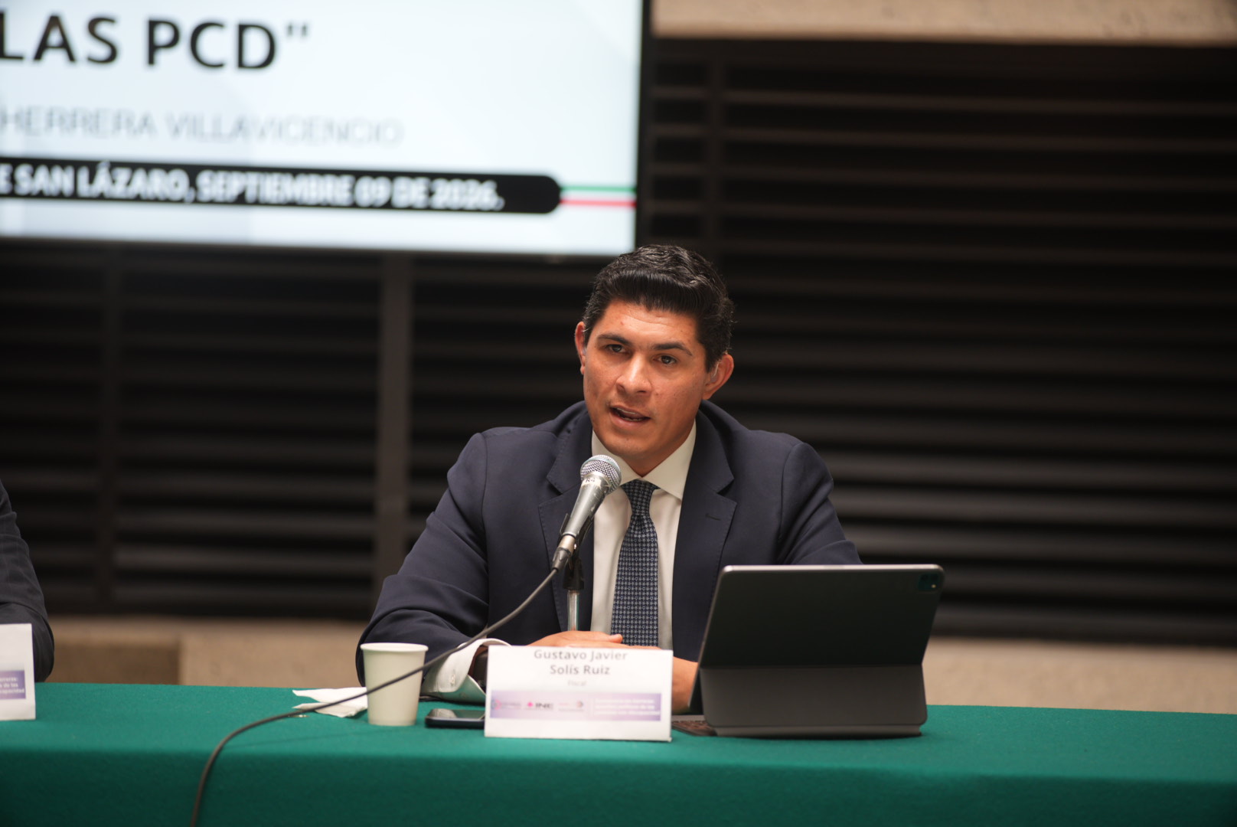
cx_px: 618
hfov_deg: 10.3
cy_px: 414
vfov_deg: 6.9
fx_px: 6877
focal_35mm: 200
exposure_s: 1/125
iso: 640
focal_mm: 200
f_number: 2.8
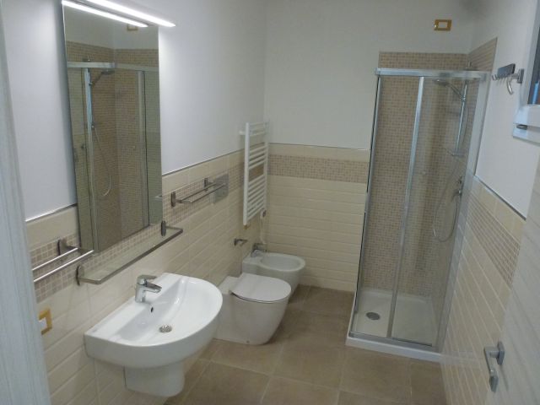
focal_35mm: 25
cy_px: 202
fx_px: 390
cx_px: 270
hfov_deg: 69.4
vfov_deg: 54.9
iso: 400
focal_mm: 4.3
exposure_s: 1/60
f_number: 3.3
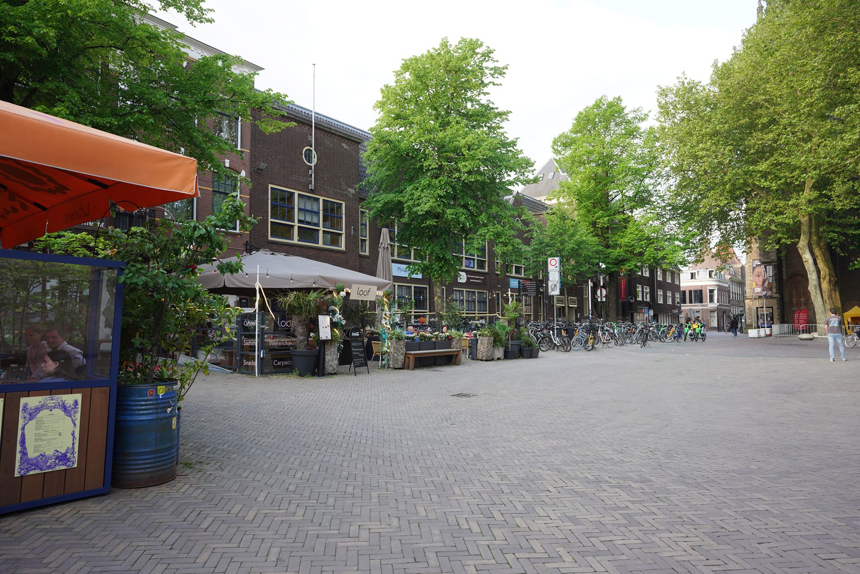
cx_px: 430
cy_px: 287
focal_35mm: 24
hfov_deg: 73.7
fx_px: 573
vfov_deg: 53.1
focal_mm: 24
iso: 100
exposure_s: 1/100
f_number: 3.5
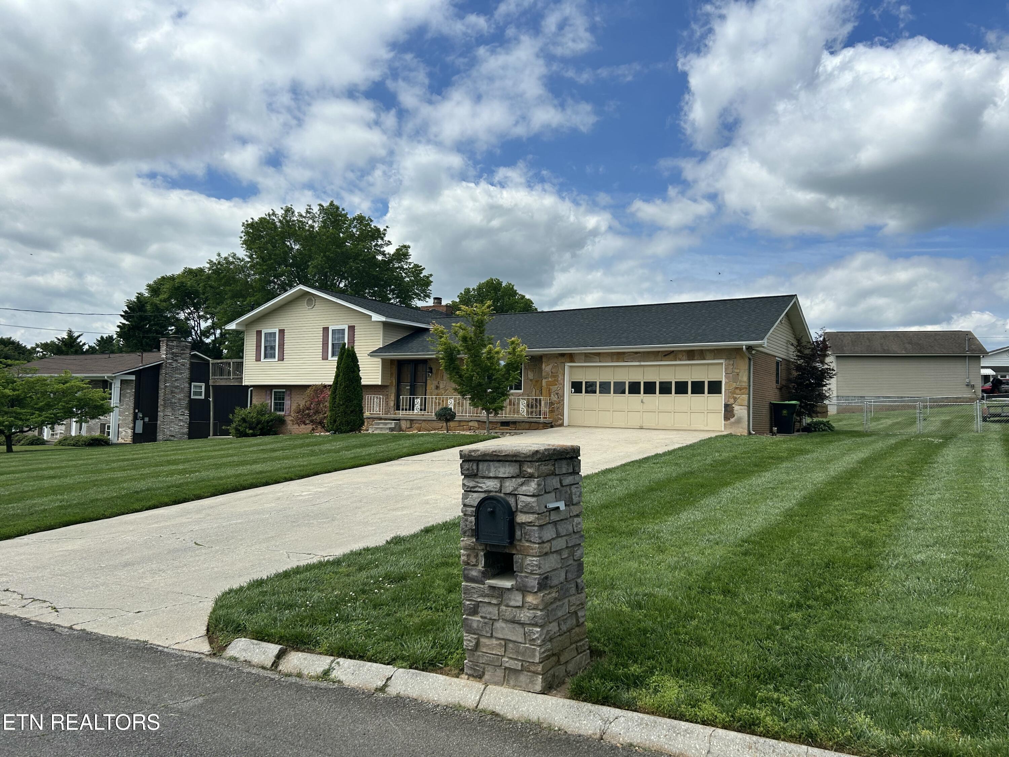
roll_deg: -0.5
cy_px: 378
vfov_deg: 53.1
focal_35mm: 26
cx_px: 504
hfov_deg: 67.3
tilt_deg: +2.4
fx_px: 758
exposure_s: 1/6211
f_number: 1.5
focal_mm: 5.7
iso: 50
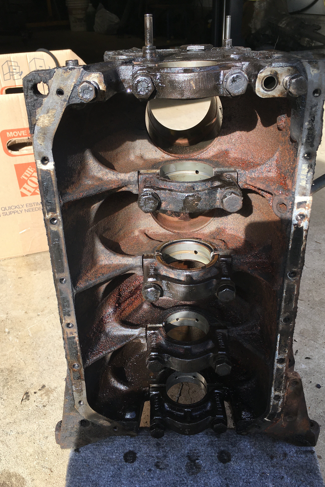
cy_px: 245
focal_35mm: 31
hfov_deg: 42.3
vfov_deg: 60.3
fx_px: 420
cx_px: 163
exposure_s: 1/337
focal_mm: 4.15
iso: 25
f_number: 2.2
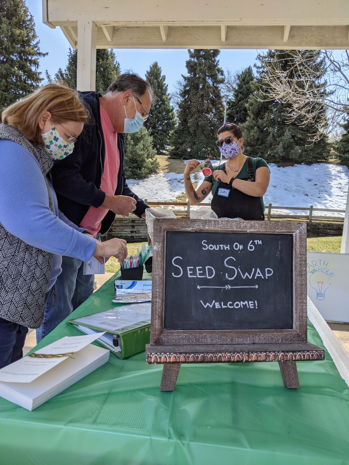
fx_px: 363
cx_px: 174
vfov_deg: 65.3
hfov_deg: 51.4
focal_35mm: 27
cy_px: 232
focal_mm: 4.44
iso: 48
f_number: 1.8
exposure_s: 1/1565
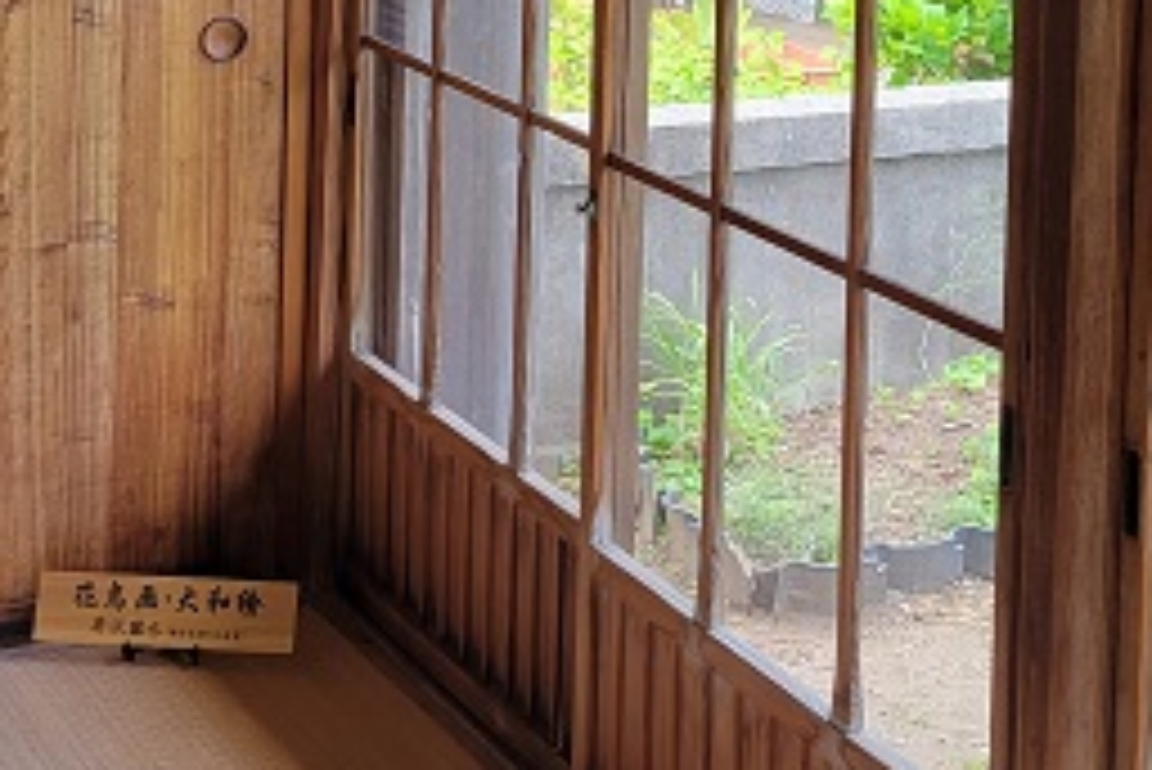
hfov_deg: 23.5
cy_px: -250
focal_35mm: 86
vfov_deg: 15.1
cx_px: 754
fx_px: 2753
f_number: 1.8
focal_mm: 5.4
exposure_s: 1/111
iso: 40
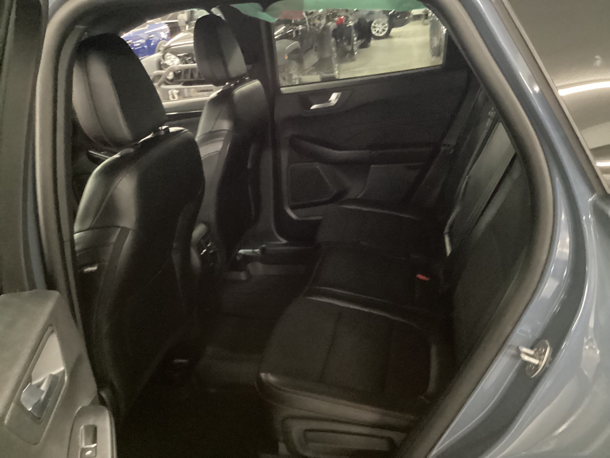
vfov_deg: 45.4
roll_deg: +5.5
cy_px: 229
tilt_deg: -25.1
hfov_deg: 58.4
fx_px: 546
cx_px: 305
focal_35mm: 31
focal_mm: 3.3
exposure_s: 1/15
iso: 800
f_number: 2.4
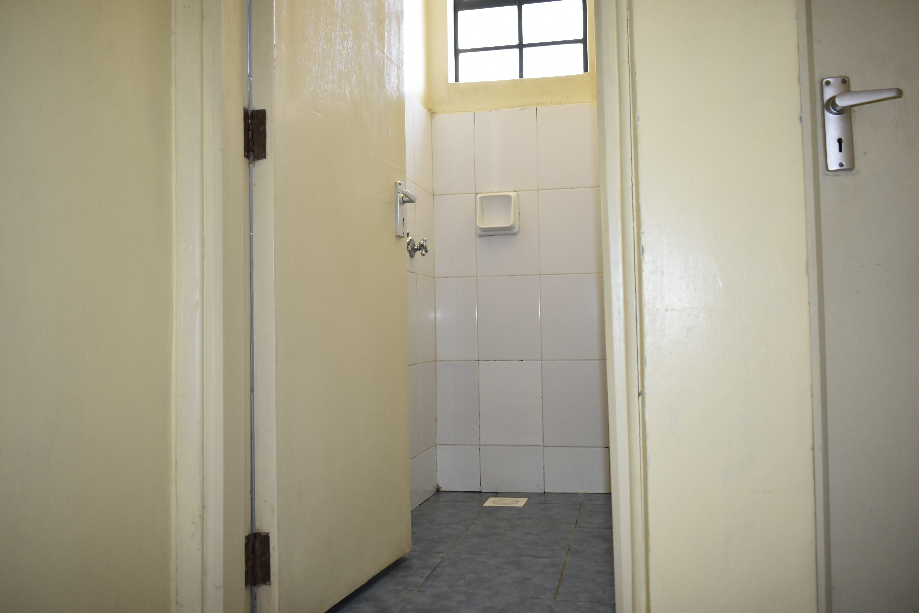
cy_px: 306
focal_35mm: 30
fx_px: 766
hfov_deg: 61.9
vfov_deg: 43.6
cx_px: 460
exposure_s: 1/60
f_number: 4
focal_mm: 20
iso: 800
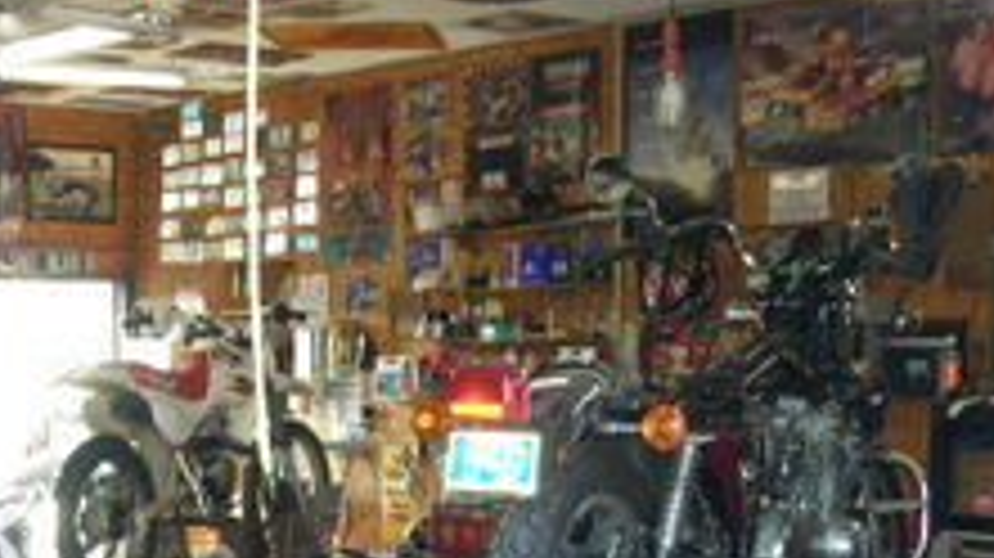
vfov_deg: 15.9
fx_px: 1976
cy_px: 468
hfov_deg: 28.1
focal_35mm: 75
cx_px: 351
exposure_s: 1/30
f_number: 3.2
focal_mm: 6.3
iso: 147
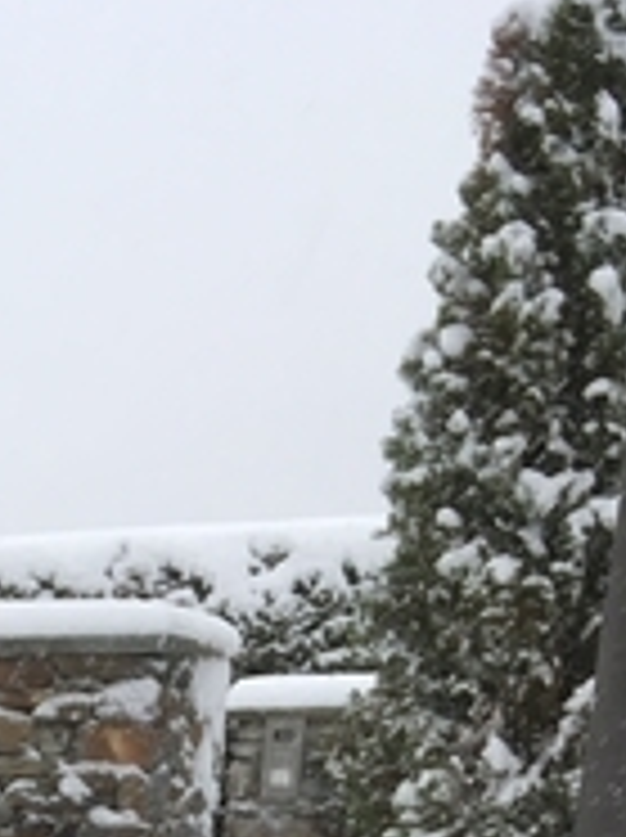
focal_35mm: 125
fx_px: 3021
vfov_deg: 13.4
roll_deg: +0.2
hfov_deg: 10.7
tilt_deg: -17.4
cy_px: 1714
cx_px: -680
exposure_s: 1/209
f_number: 2.2
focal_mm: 4.15
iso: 25
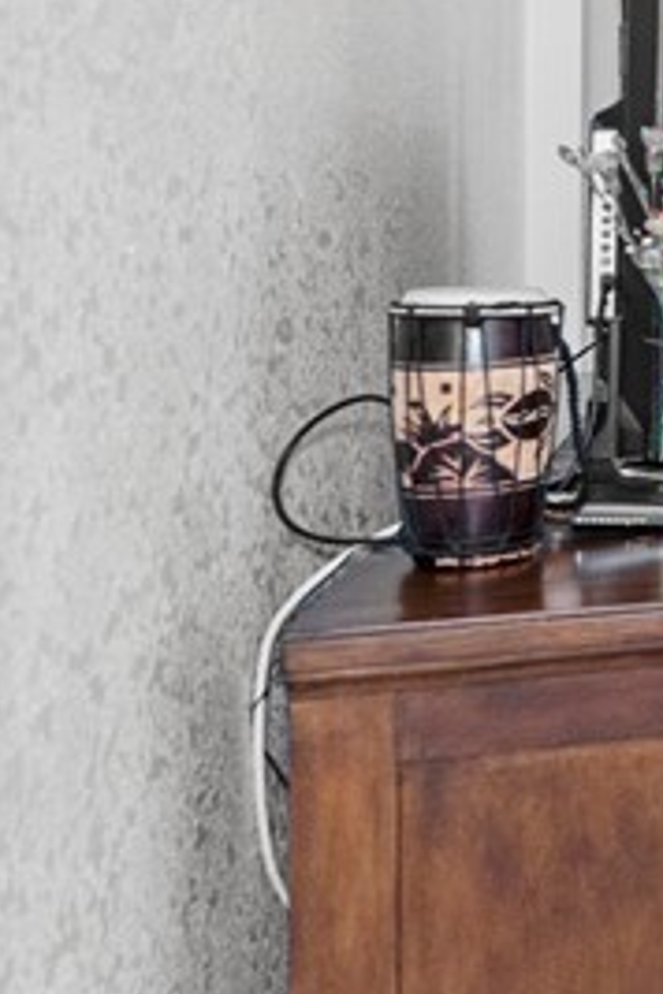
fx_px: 1852
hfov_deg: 14.1
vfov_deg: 29.5
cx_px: 1590
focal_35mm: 67
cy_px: 231
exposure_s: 1/160
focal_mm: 16.5
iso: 1000
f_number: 4
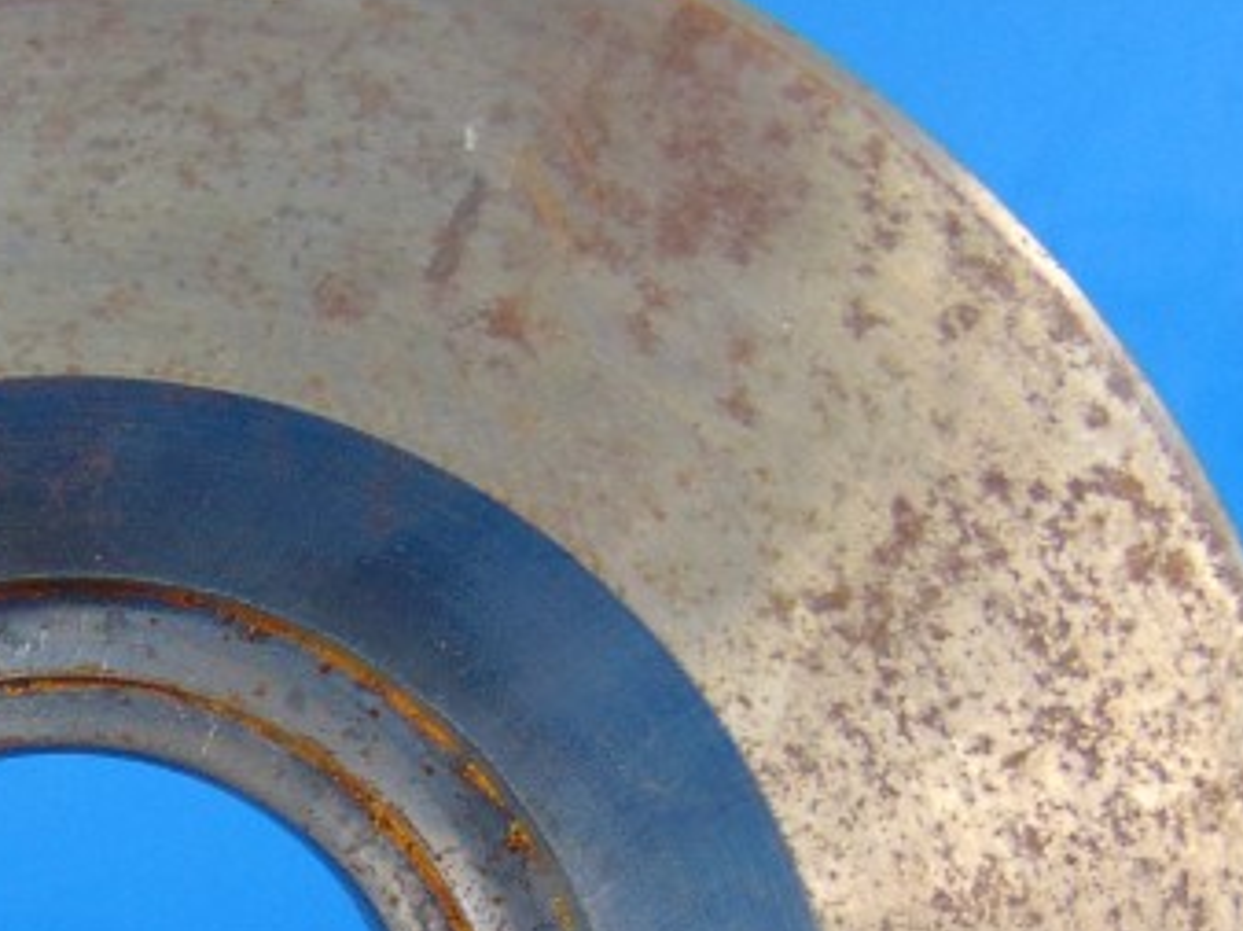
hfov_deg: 19.1
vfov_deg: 14.3
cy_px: 1130
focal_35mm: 100
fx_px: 3588
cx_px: 7
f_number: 3.2
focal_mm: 5.8
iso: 100
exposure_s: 1/30
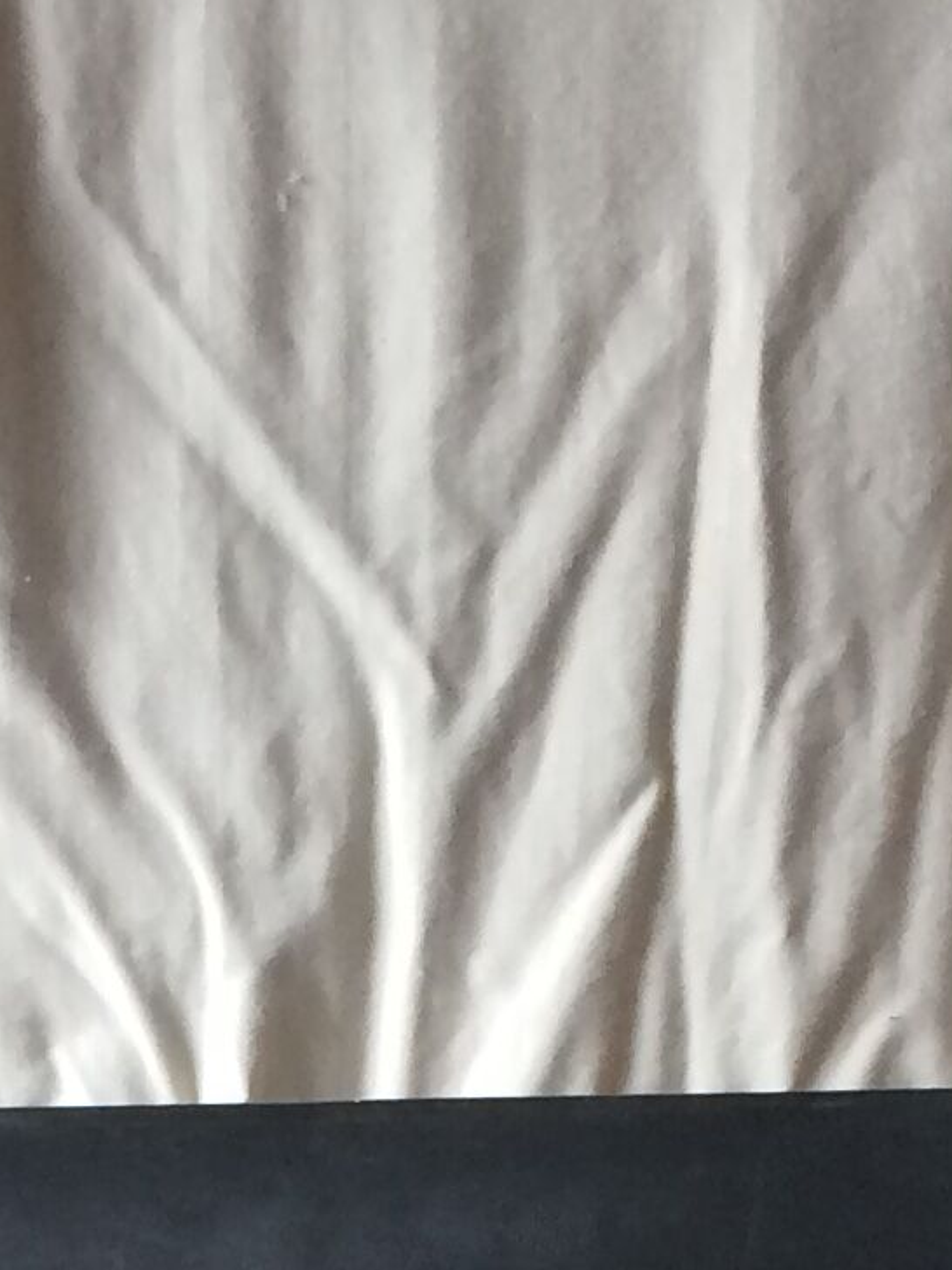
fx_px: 4767
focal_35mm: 130
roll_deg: -0.4
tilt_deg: -42.4
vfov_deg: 13.9
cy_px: 2093
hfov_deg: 11.3
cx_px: -14
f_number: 2.2
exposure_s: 1/33
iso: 50
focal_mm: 4.15
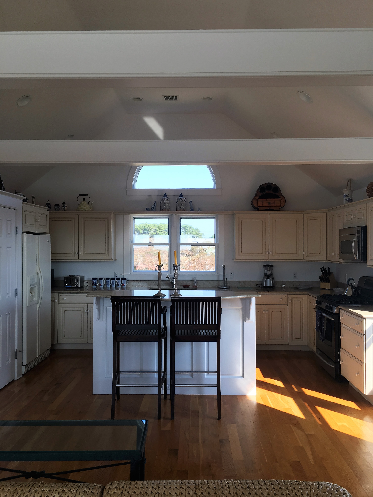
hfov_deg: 48.2
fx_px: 417
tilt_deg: +1.1
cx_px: 186
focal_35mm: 29
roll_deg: +0.3
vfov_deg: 61.7
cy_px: 248
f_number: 2.2
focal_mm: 4.15
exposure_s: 1/124
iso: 25
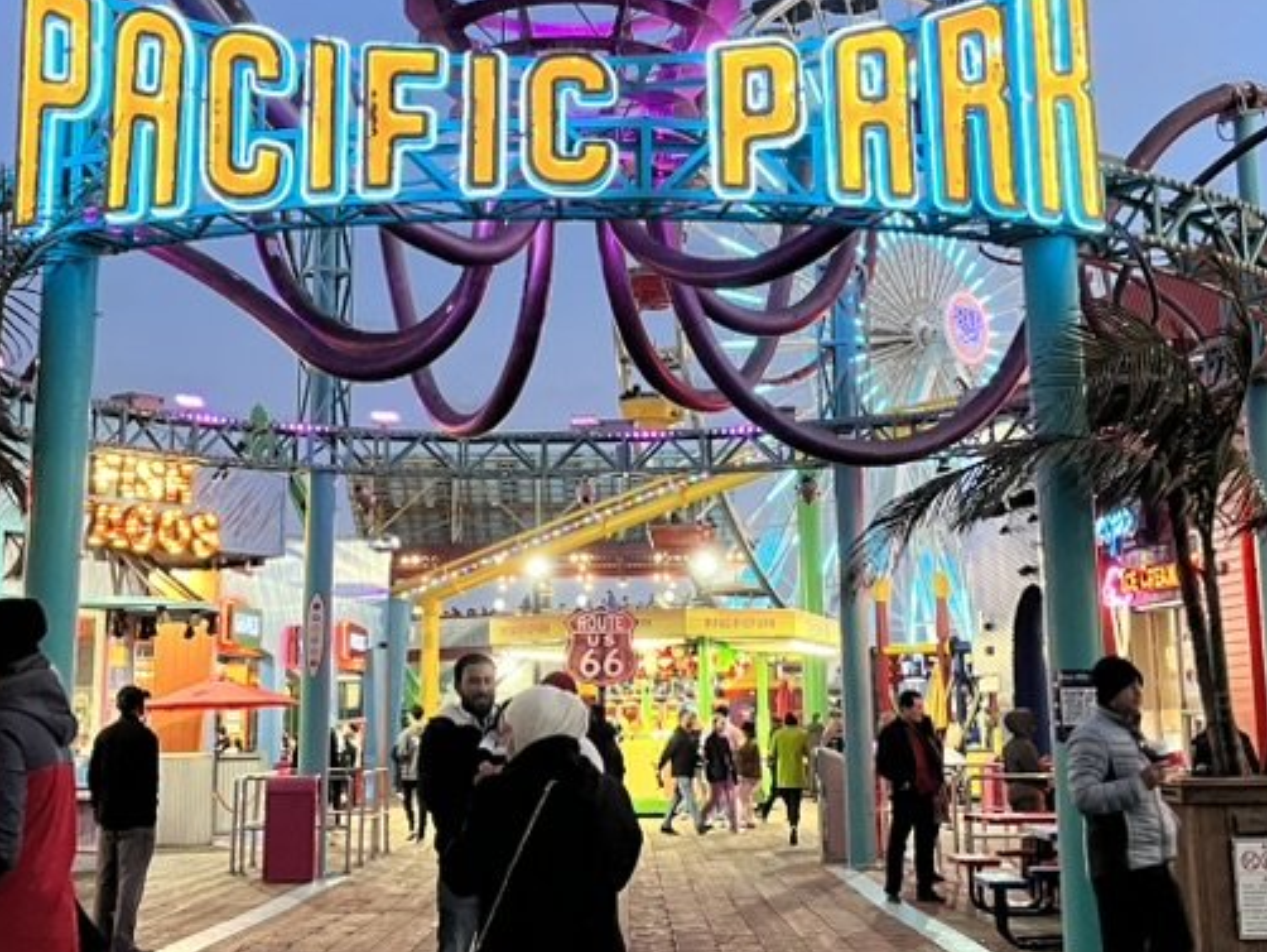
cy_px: 306
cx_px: 634
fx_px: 1941
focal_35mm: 53
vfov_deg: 27.4
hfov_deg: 36.2
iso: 320
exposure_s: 1/60
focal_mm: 5.1
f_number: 1.6
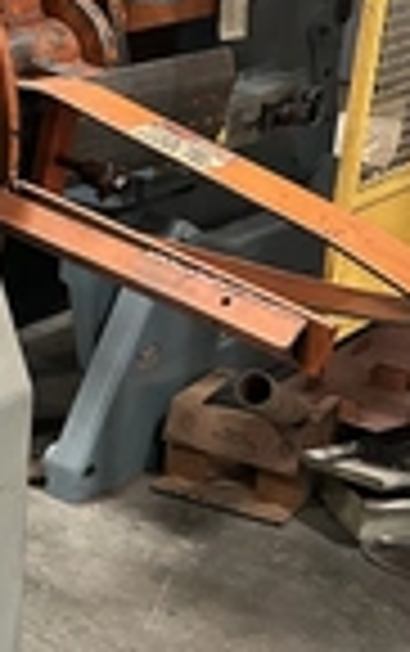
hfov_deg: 15.5
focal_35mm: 76
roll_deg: +2.2
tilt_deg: -22.4
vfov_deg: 27.1
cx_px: -252
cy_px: 373
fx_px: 1355
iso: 500
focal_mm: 5.7
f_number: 1.5
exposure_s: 1/60
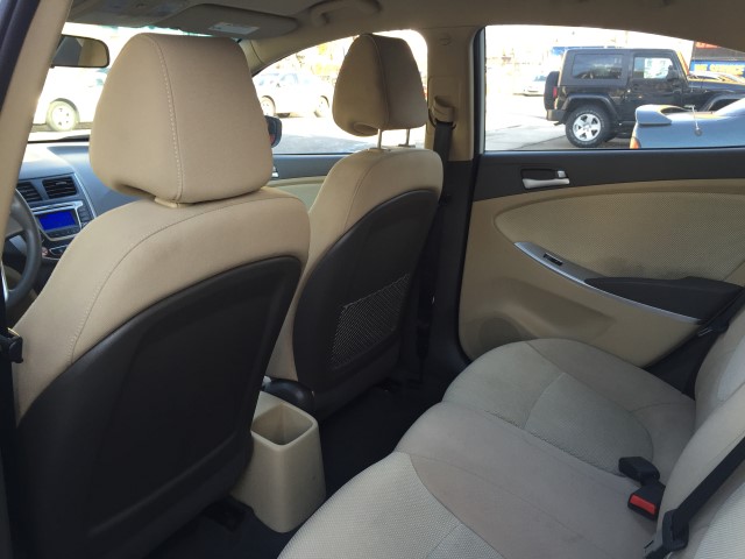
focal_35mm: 29
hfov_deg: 61.7
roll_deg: -2.3
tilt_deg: -19.2
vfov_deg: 48.2
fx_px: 624
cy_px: 280
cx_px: 372
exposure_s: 1/120
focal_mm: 4.15
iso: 50
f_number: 2.2
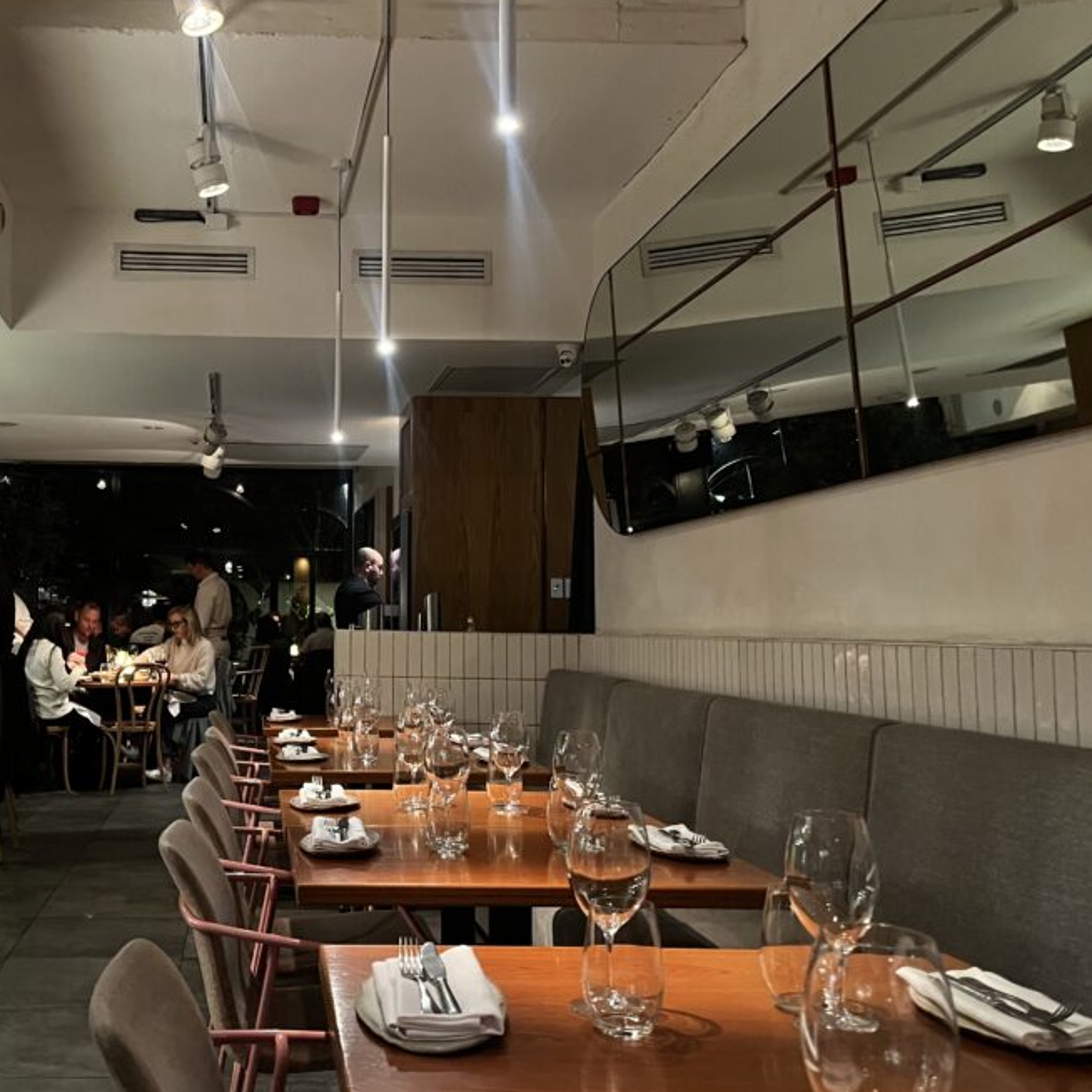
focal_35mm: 36
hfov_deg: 44.9
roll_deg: -1.8
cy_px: 513
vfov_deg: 46.0
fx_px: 1285
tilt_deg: +4.7
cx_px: 311
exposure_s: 1/25
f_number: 1.6
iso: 640
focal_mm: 5.1
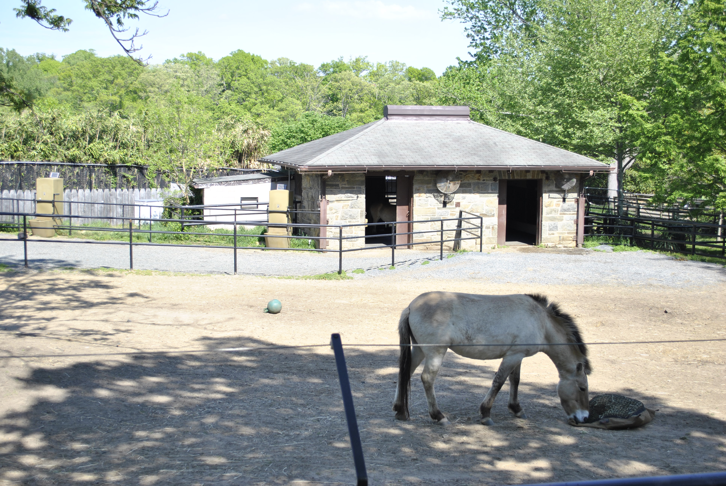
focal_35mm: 48
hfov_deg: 41.1
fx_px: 969
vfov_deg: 28.2
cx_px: 363
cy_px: 243
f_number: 4.8
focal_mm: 32
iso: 100
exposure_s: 1/250
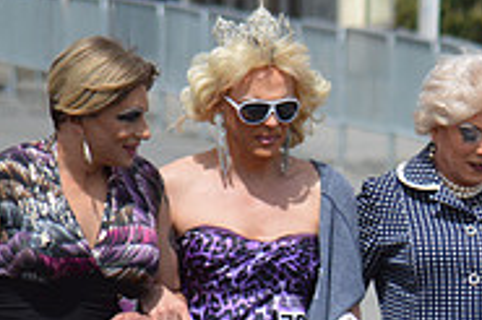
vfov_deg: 1.7
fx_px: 11030
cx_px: 649
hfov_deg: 2.5
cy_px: 364
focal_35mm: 825
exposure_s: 1/1600
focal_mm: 175
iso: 400
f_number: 6.3
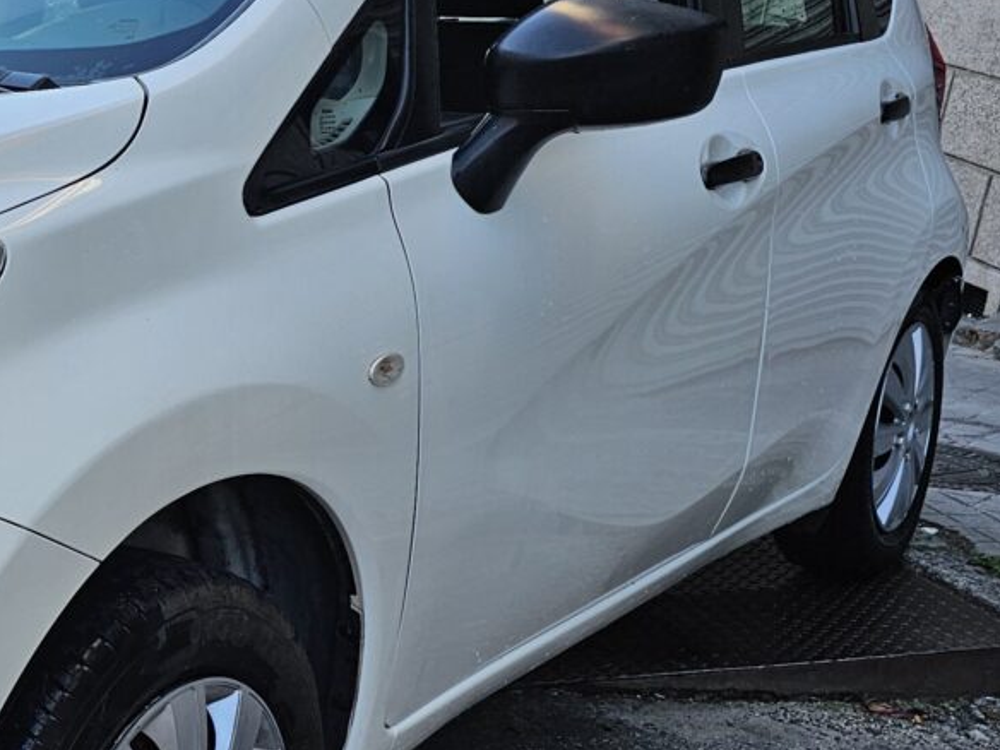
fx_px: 1820
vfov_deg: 23.3
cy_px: 442
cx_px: -116
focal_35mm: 63
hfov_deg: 27.9
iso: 20
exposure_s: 1/180
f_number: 1.7
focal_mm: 6.3
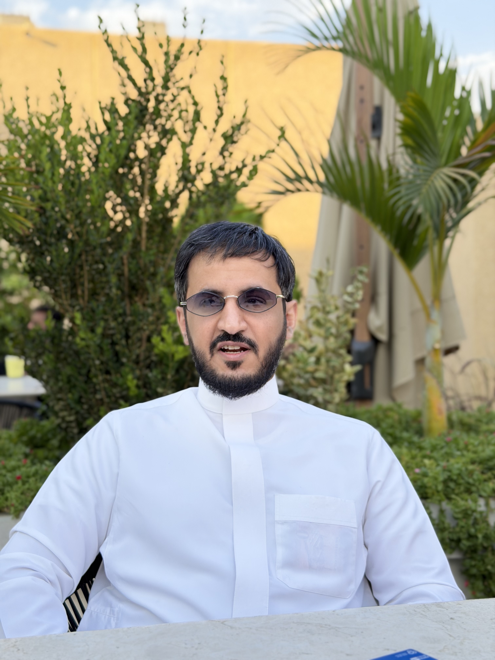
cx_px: 248
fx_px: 915
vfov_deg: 39.7
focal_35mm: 48
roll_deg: +0.0
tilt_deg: -1.1
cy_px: 330
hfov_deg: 30.3
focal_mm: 6.76
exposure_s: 1/566
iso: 64
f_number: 1.78
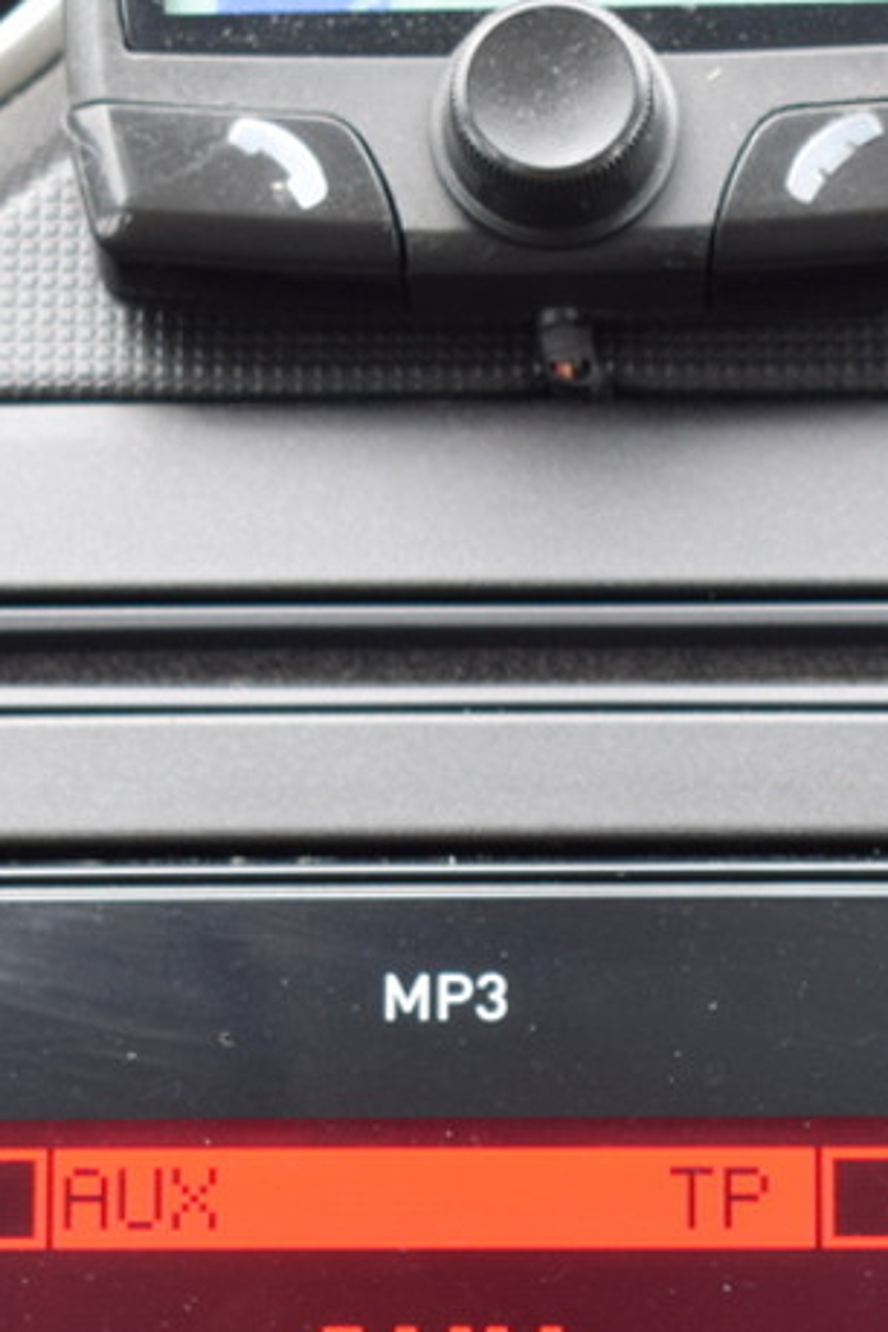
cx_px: 519
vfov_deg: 11.7
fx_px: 6437
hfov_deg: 7.9
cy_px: 1220
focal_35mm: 174
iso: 400
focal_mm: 38
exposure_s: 1/80
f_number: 4.8
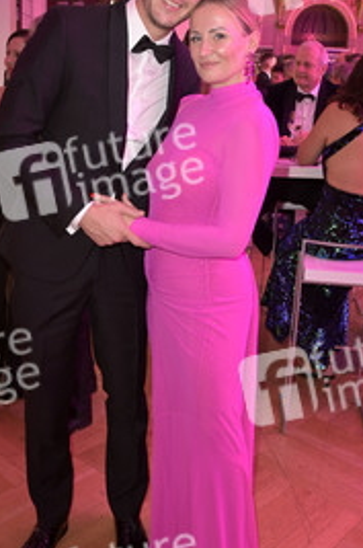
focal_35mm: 36
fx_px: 547
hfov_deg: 36.7
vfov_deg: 53.2
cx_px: 158
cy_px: 275
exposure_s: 1/40
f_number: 5.6
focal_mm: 24
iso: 2500
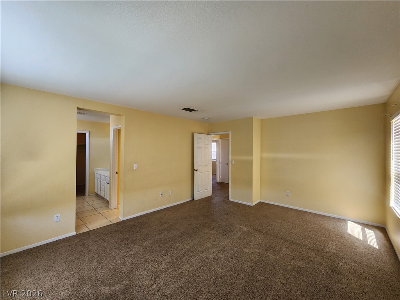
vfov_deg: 89.9
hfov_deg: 106.2
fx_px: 150
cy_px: 150
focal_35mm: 13
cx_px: 200
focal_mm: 2.2
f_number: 2.2
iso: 125
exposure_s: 1/60
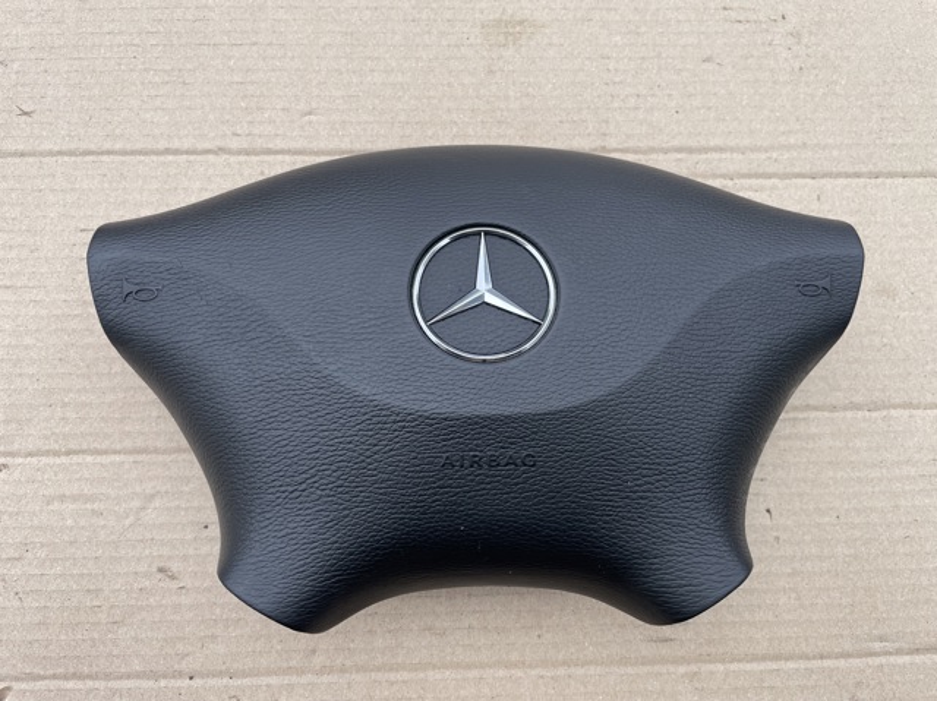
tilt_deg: -80.1
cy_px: 350
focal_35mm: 26
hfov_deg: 67.3
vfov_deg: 53.0
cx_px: 468
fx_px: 703
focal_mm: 4.2
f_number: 1.6
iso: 32
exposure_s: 1/895
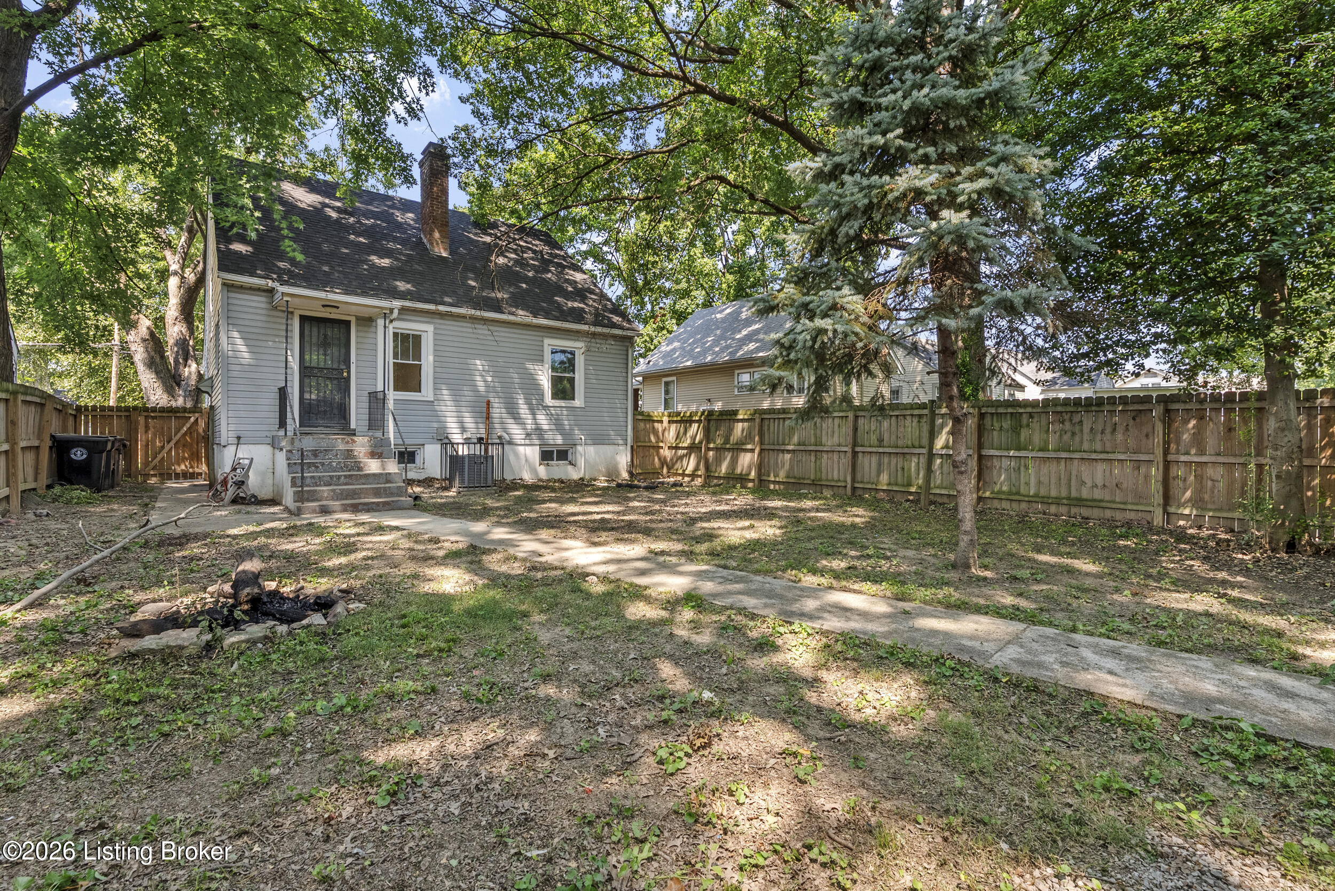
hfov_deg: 96.7
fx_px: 594
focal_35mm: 16
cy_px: 446
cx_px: 668
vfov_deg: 73.8
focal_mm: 16
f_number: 11
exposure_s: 1/13
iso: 400
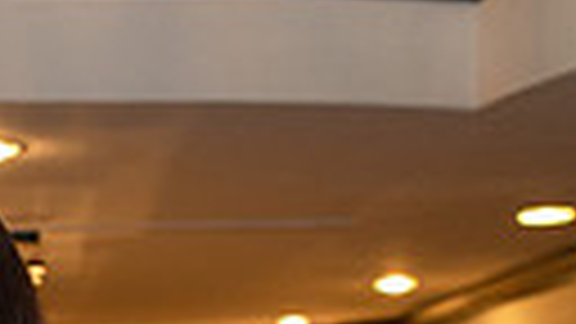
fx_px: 1741
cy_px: 466
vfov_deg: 10.3
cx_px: -288
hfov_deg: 17.0
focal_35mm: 114
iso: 640
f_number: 3.2
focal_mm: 24
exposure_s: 1/200
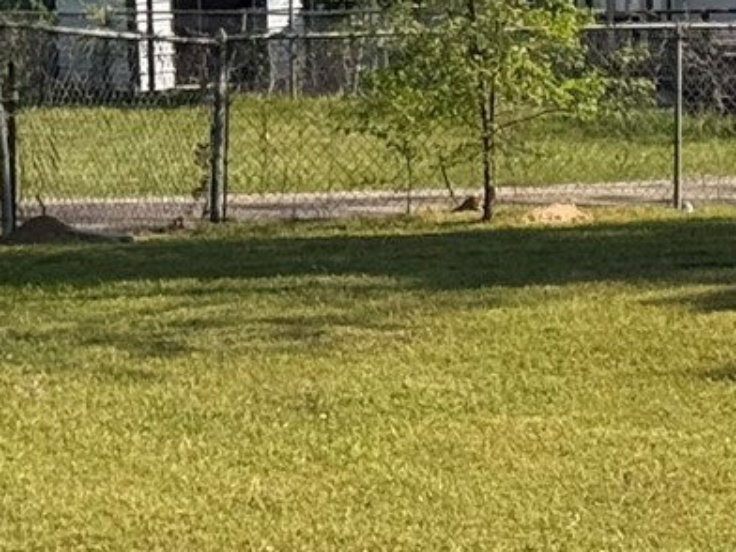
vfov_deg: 5.9
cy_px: -253
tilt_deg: -2.2
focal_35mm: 251
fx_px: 5337
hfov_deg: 7.6
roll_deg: +1.8
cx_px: 1329
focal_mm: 6.76
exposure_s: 1/5208
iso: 64
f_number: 1.78
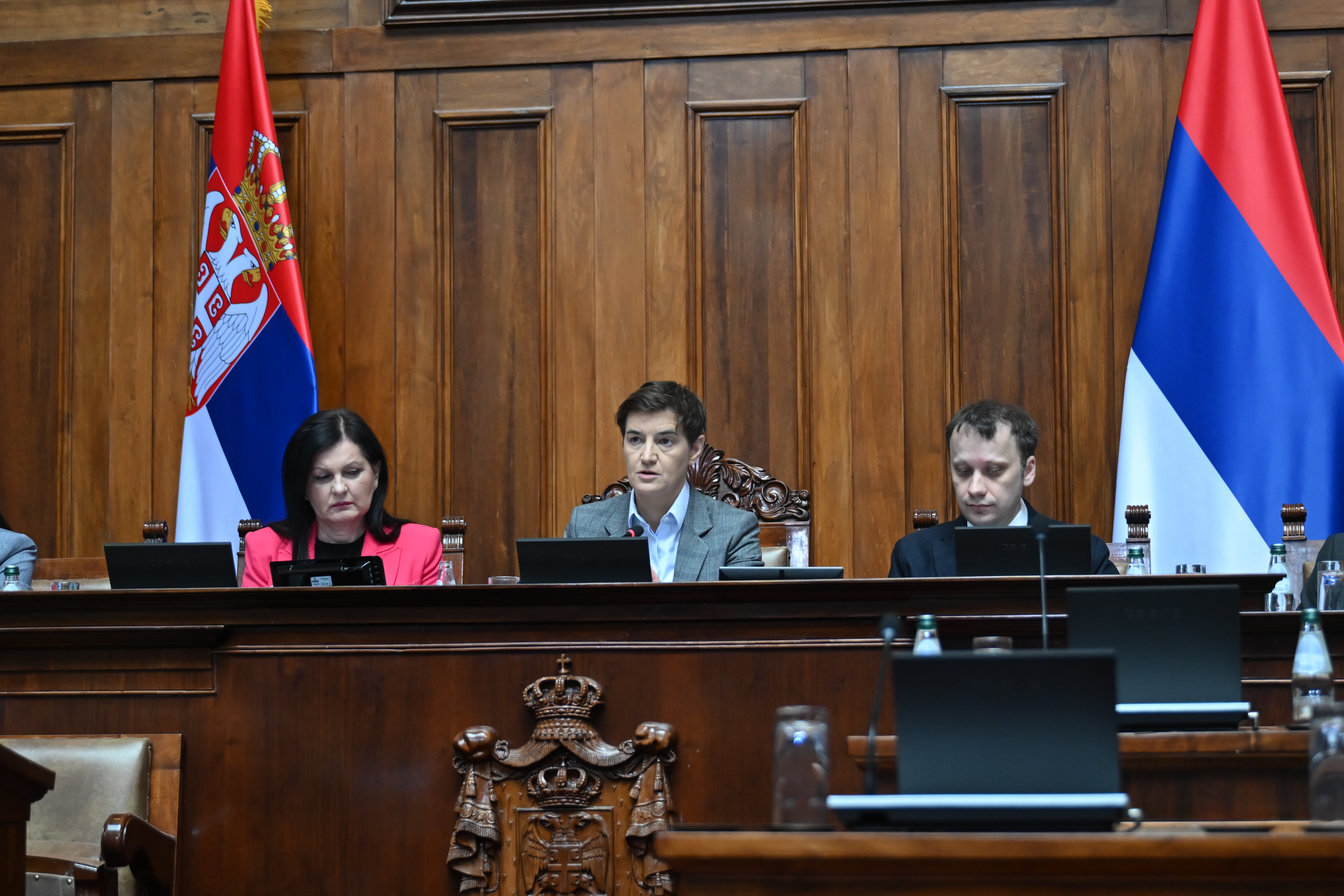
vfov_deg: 16.1
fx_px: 3173
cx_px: 672
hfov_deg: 23.9
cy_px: 448
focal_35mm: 85
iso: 1600
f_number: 2.8
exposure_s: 1/640
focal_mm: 57
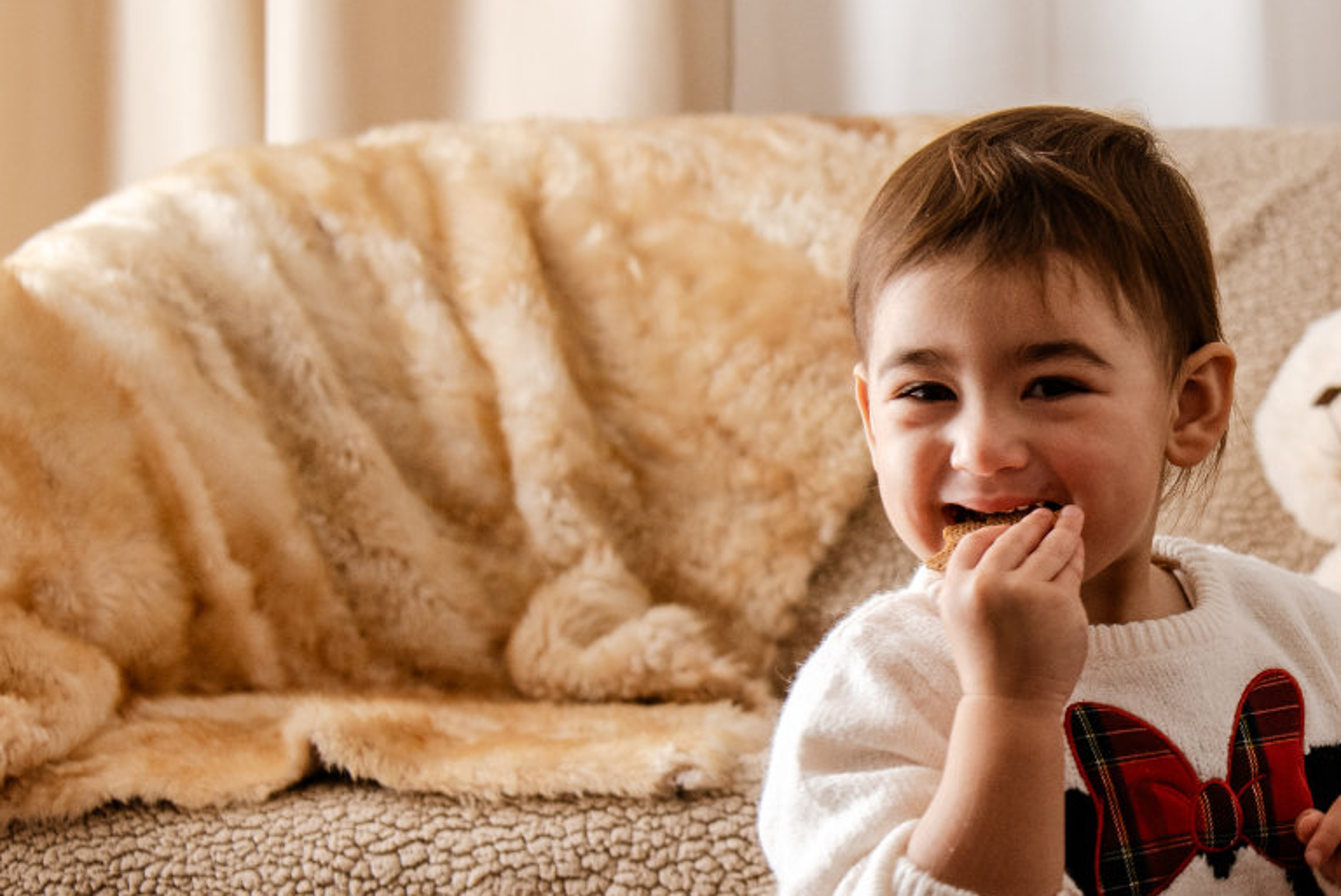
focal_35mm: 80
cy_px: 435
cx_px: 1211
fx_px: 2982
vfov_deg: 17.1
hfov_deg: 24.6
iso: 400
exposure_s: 1/80
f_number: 4
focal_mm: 38
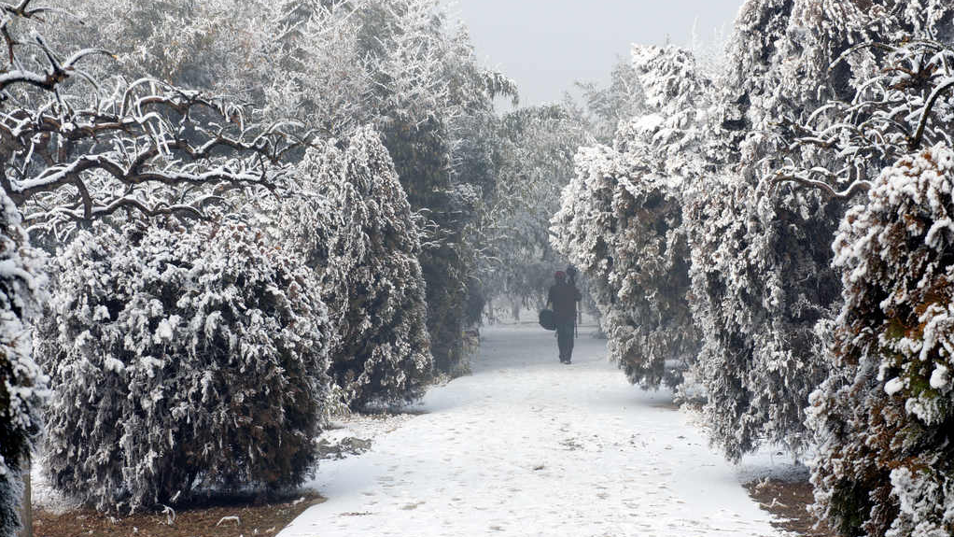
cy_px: 268
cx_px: 477
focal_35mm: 87
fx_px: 2189
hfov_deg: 24.6
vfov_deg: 14.0
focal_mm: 55
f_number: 9
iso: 200
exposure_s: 1/250
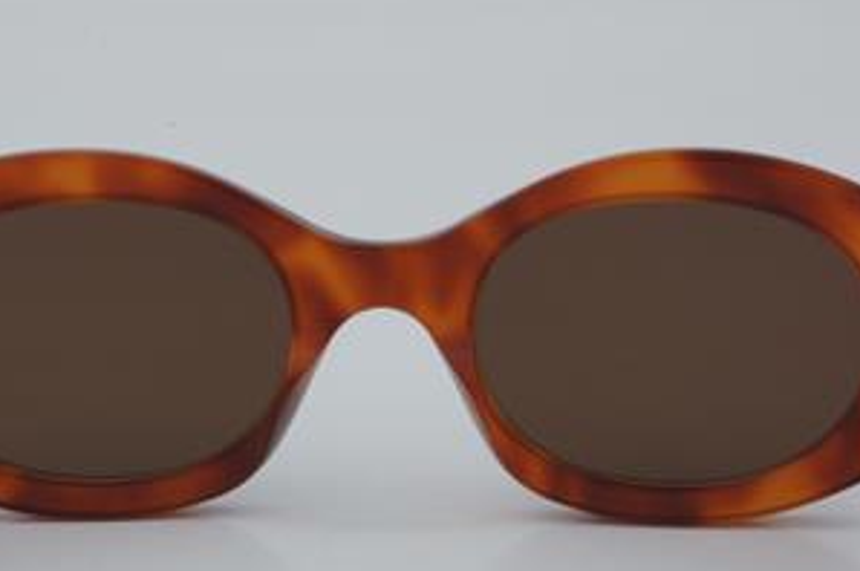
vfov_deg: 12.3
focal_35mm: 111
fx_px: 2641
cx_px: 384
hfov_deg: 18.5
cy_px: 340
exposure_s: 1/4
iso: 100
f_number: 32
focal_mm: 55
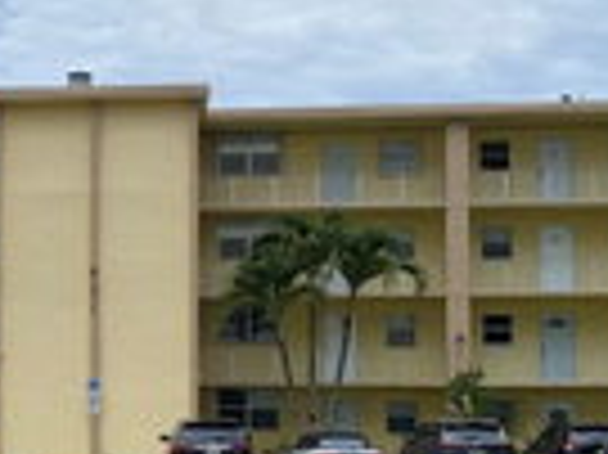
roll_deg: -1.1
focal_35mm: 82
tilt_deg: +3.4
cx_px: 43
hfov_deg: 23.1
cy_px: 378
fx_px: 1439
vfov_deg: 17.8
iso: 32
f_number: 1.8
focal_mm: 4.25
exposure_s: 1/3040
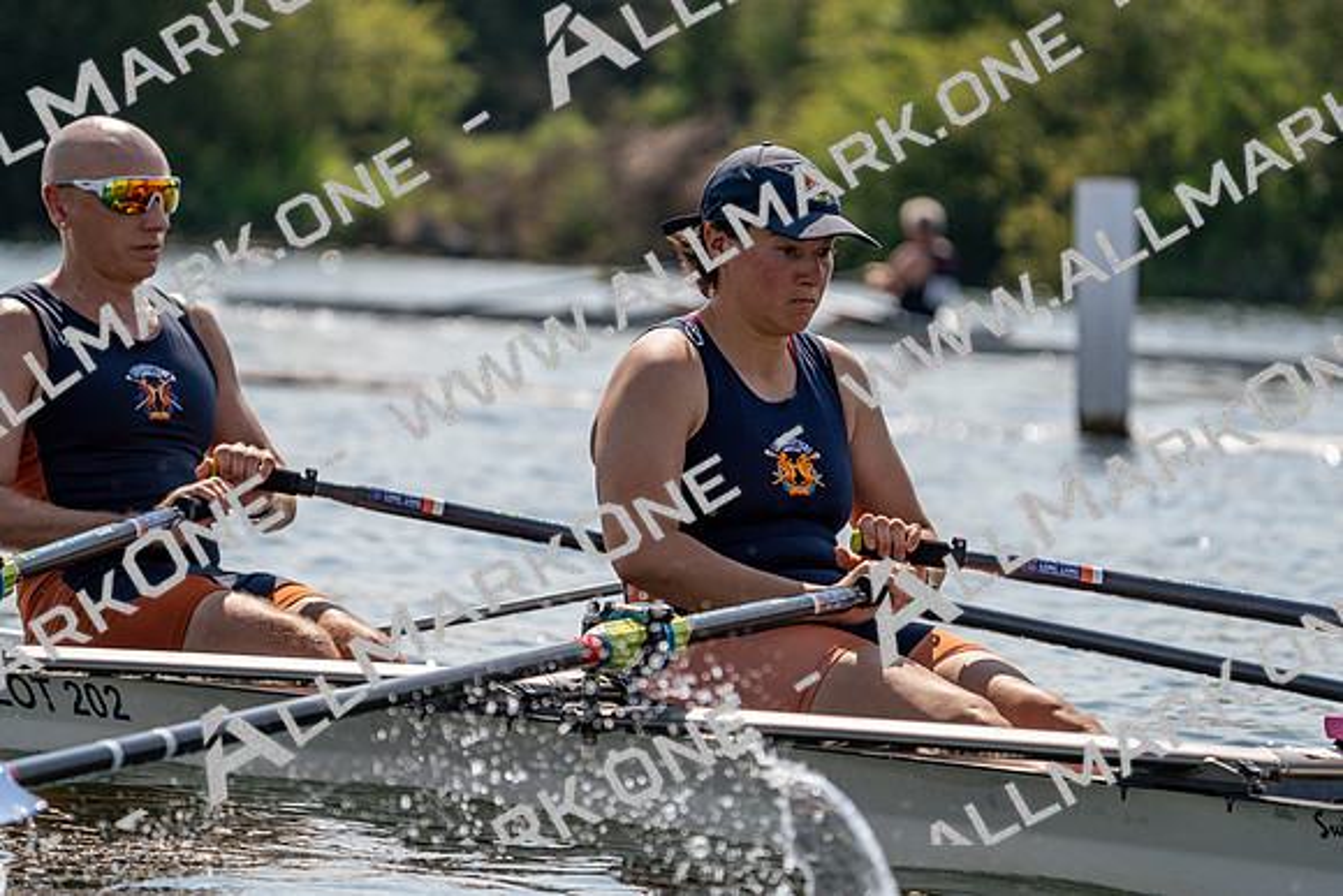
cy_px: 448
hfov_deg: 9.1
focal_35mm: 227
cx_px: 672
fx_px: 8470
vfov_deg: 6.1
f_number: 5.6
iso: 160
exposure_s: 1/1600
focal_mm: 227
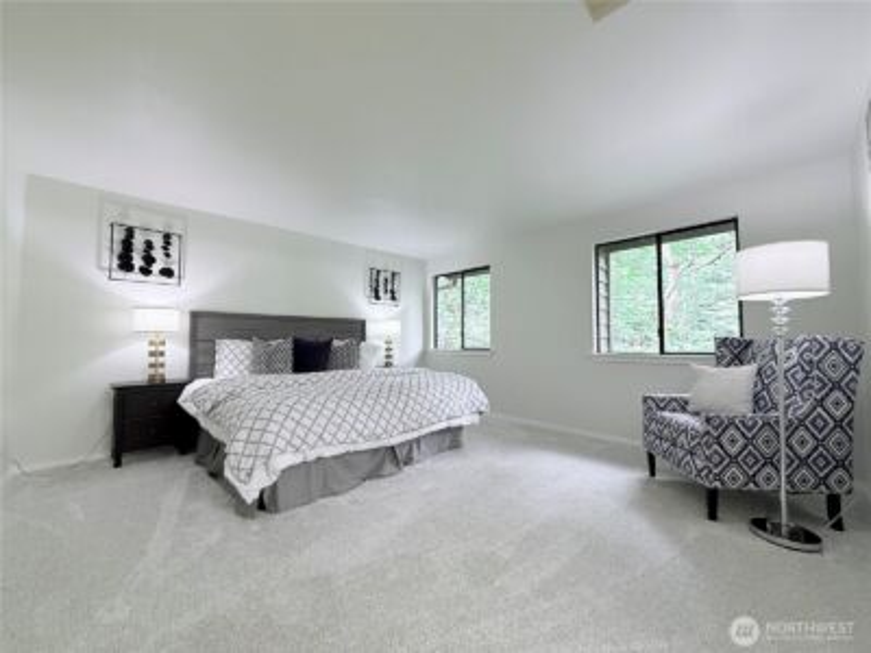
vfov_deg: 85.7
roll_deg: -0.2
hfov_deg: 102.1
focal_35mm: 14
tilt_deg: +2.8
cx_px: 436
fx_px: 352
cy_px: 326
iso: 200
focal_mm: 2.22
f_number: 2.2
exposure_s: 1/60
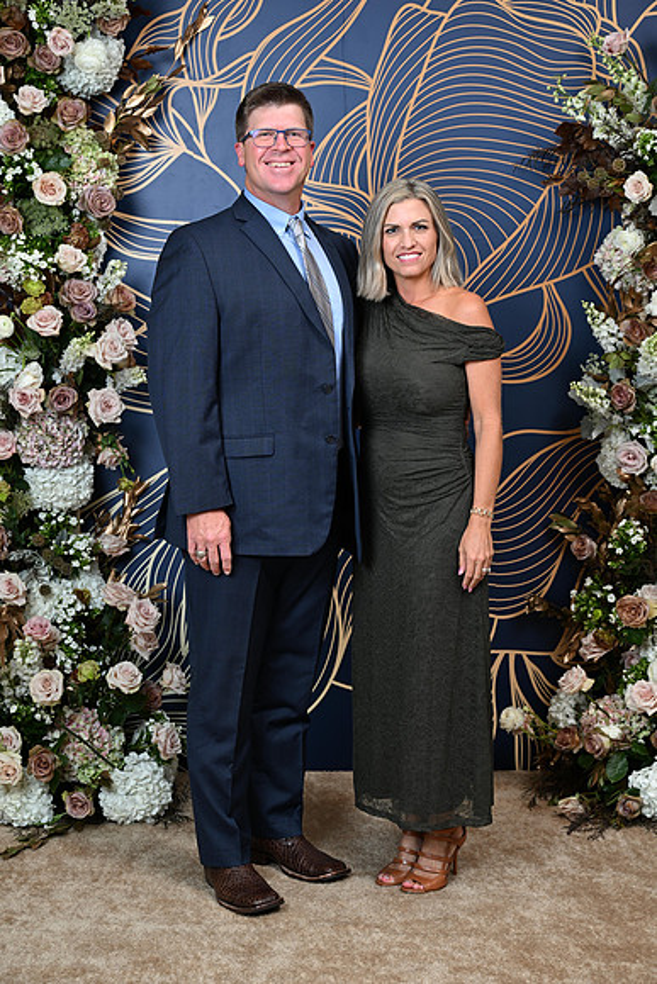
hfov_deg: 23.4
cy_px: 492
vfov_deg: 34.5
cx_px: 328
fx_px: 1587
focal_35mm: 58
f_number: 5.6
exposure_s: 1/125
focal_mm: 58
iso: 125
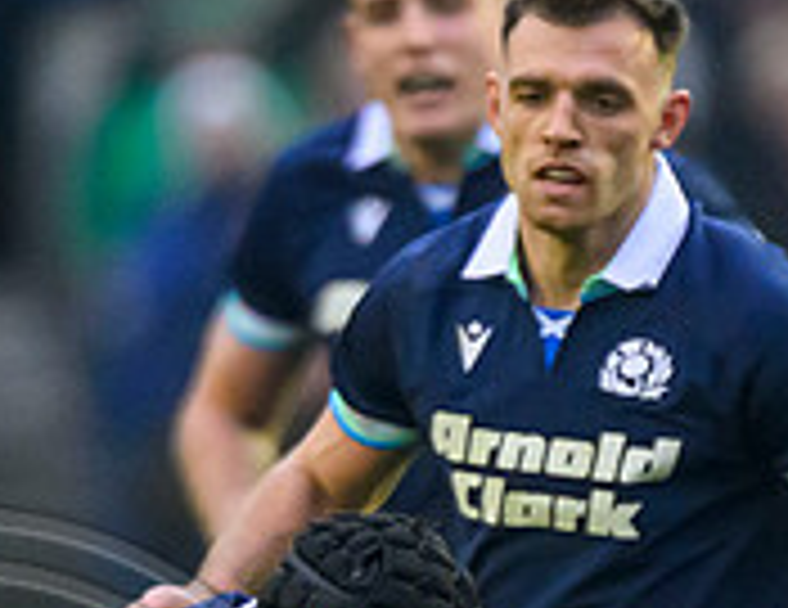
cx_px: 360
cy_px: 1405
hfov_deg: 0.7
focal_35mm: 2998
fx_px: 68955
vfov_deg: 0.5
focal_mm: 560
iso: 5000
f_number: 4
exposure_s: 1/1600
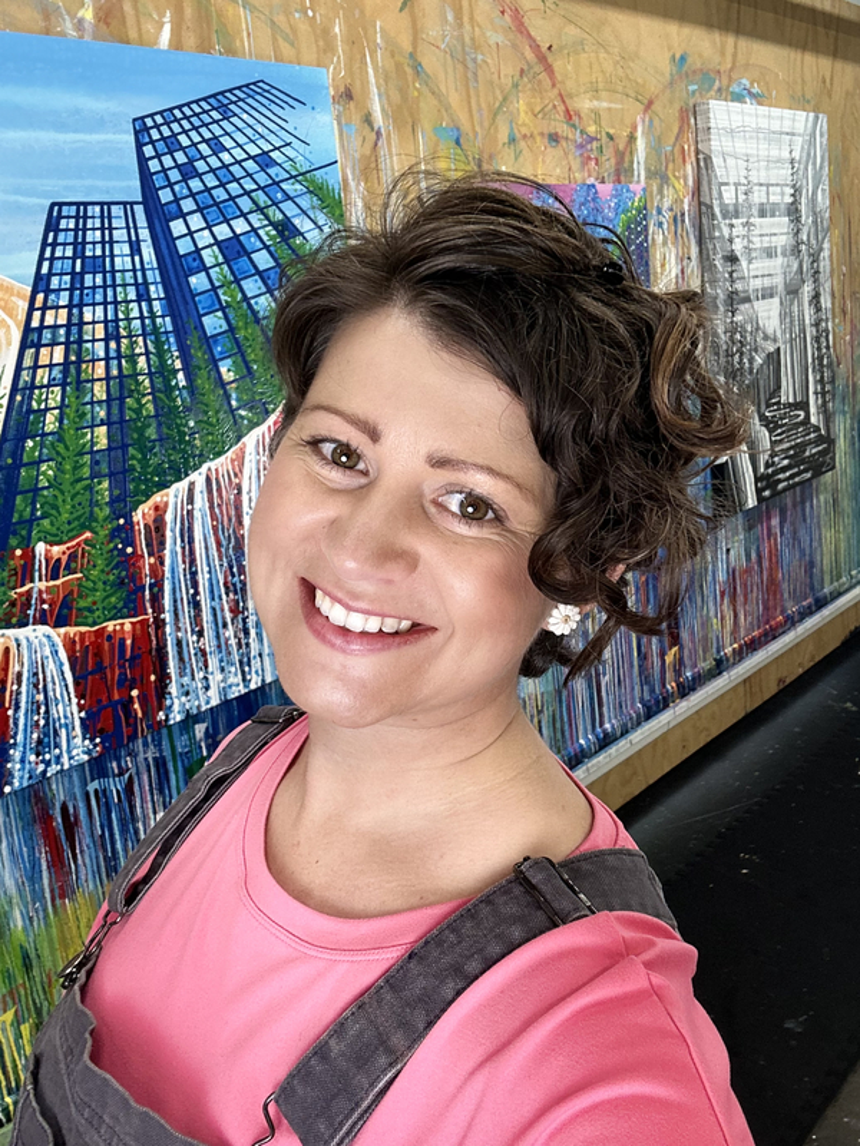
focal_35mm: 30
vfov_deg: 60.0
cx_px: 430
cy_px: 573
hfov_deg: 46.8
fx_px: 994
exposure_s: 1/60
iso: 50
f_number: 1.9
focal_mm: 2.69
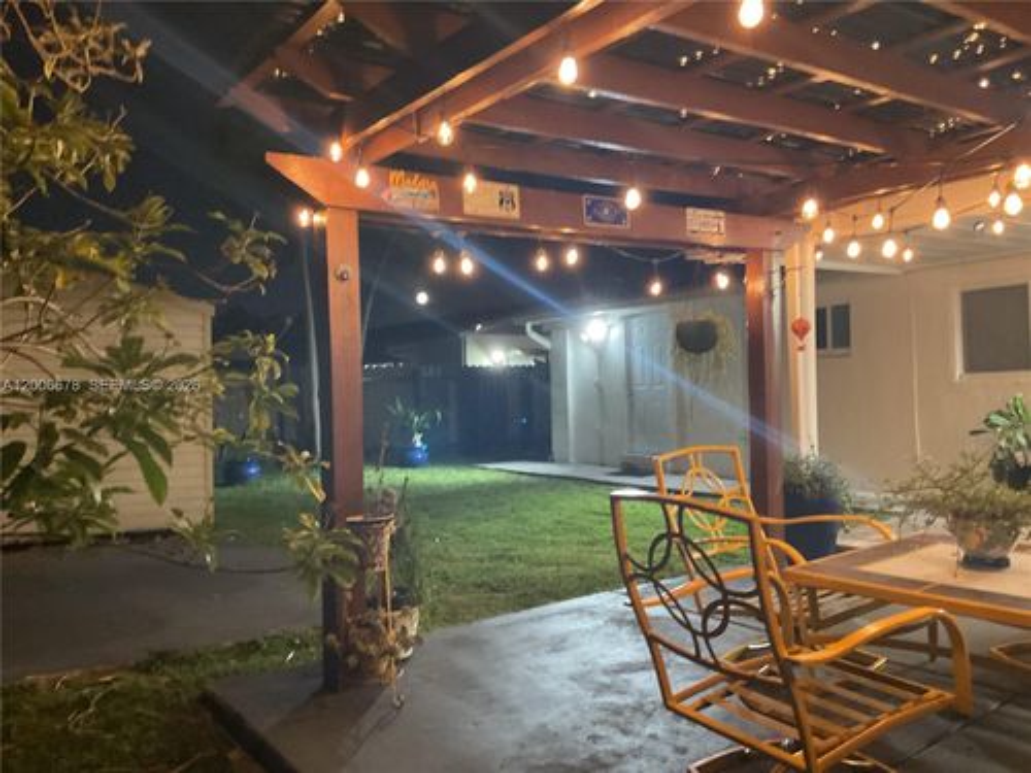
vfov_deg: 48.2
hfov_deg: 61.7
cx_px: 516
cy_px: 386
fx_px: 864
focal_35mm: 29
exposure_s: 1/30
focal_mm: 3
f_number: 1.8
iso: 400
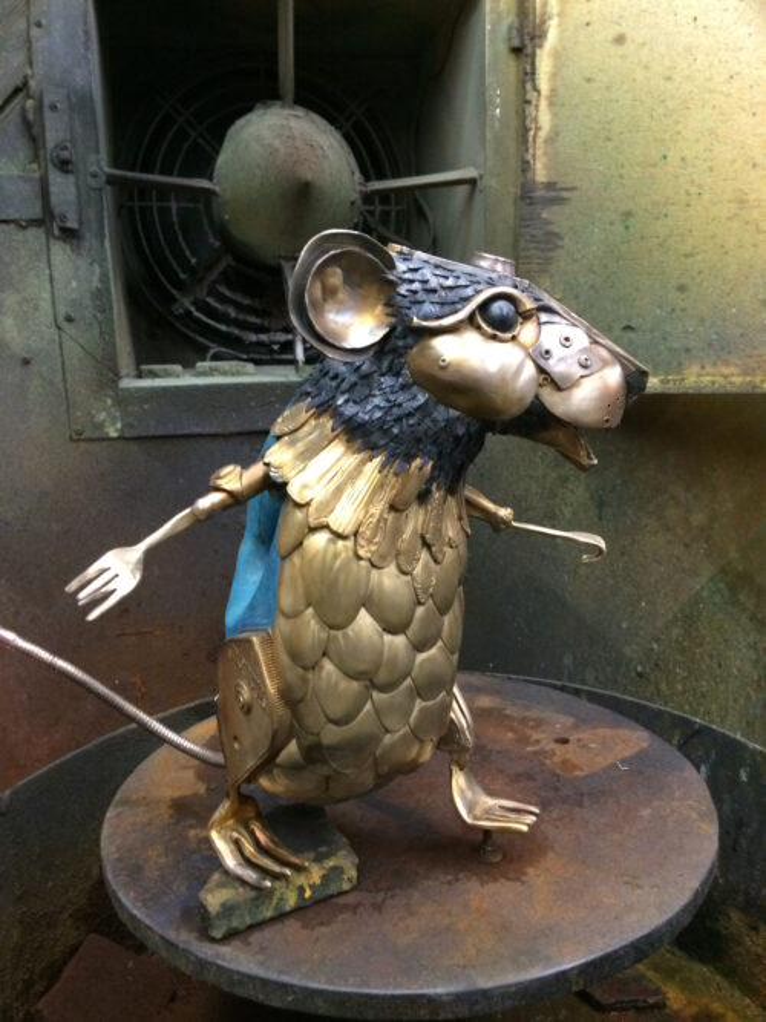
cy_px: 511
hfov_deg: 48.2
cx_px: 383
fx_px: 856
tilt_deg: -13.0
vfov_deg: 61.7
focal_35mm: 29
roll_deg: +0.6
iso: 250
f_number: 2.2
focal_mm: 4.15
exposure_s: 1/30
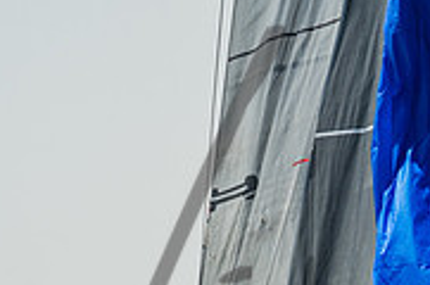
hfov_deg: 4.0
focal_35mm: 513
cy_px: 439
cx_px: 504
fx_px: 6117
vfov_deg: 2.7
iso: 320
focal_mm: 135
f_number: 6.3
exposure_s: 1/800
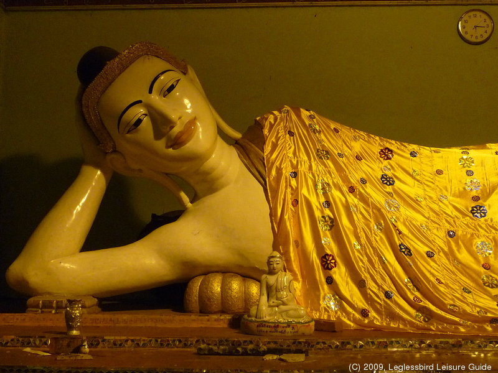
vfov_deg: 33.6
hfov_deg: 43.9
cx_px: 249
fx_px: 619
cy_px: 186
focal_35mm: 43
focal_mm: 5.3
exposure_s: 1/20
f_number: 3.4
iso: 400
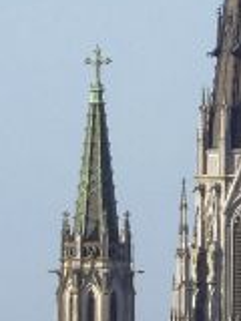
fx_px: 9775
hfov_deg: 1.4
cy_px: 463
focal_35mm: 1053
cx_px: -18
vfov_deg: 1.9
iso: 80
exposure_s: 1/400
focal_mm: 27.1
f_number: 5.4
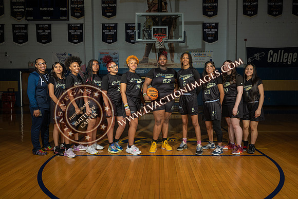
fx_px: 216
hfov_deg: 69.1
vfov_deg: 49.3
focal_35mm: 26
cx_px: 156
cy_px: 100
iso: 160
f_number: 8
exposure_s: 1/200
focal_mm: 24
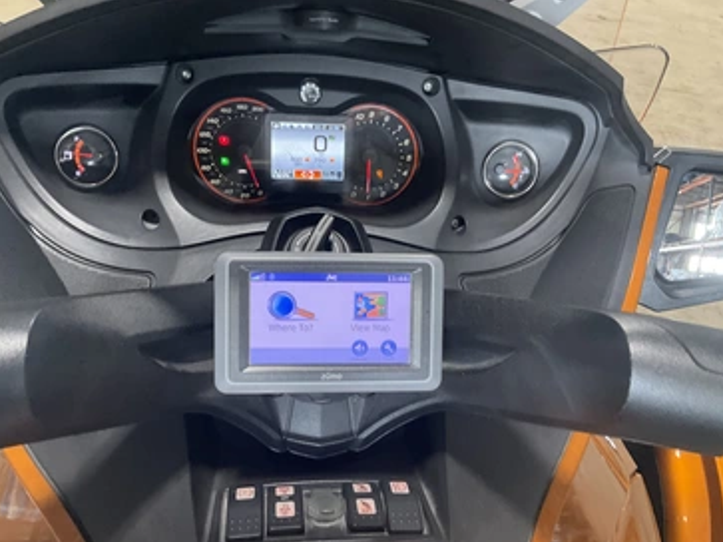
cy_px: 297
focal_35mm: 32
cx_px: 359
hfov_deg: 56.8
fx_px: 668
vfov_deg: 44.1
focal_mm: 3
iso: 200
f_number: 1.8
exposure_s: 1/51
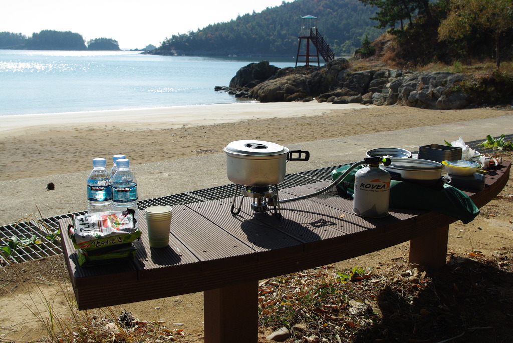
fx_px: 513
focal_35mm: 36
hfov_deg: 53.1
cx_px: 256
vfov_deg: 37.0
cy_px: 172
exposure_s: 1/500
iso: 200
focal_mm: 24.38
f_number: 8
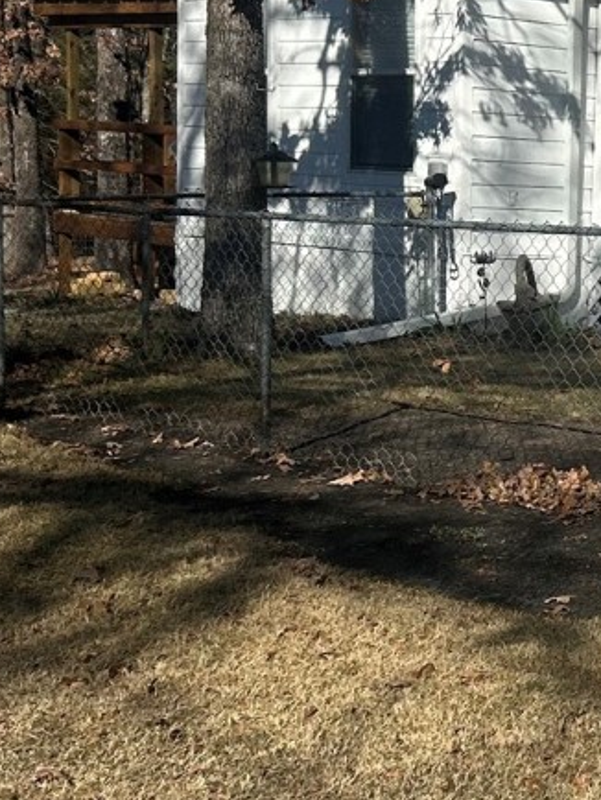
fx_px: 2128
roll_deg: -2.0
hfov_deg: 14.8
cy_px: 365
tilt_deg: -5.3
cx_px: 944
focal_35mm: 92
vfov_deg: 21.3
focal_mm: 5.7
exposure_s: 1/5319
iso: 50
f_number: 1.5
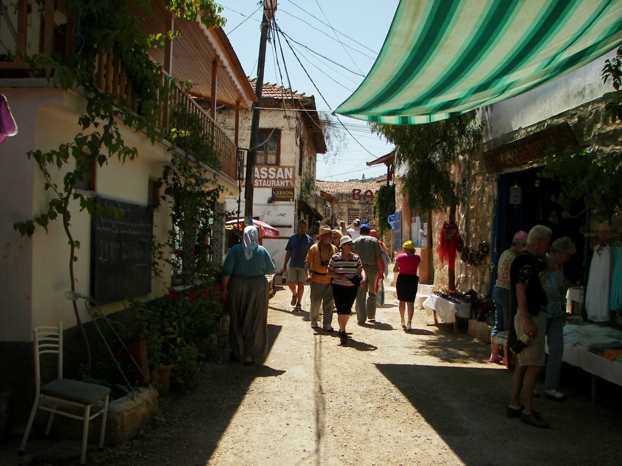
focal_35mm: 36
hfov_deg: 51.4
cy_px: 233
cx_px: 311
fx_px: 647
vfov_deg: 39.7
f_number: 2.8
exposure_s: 1/800
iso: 50
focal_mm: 6
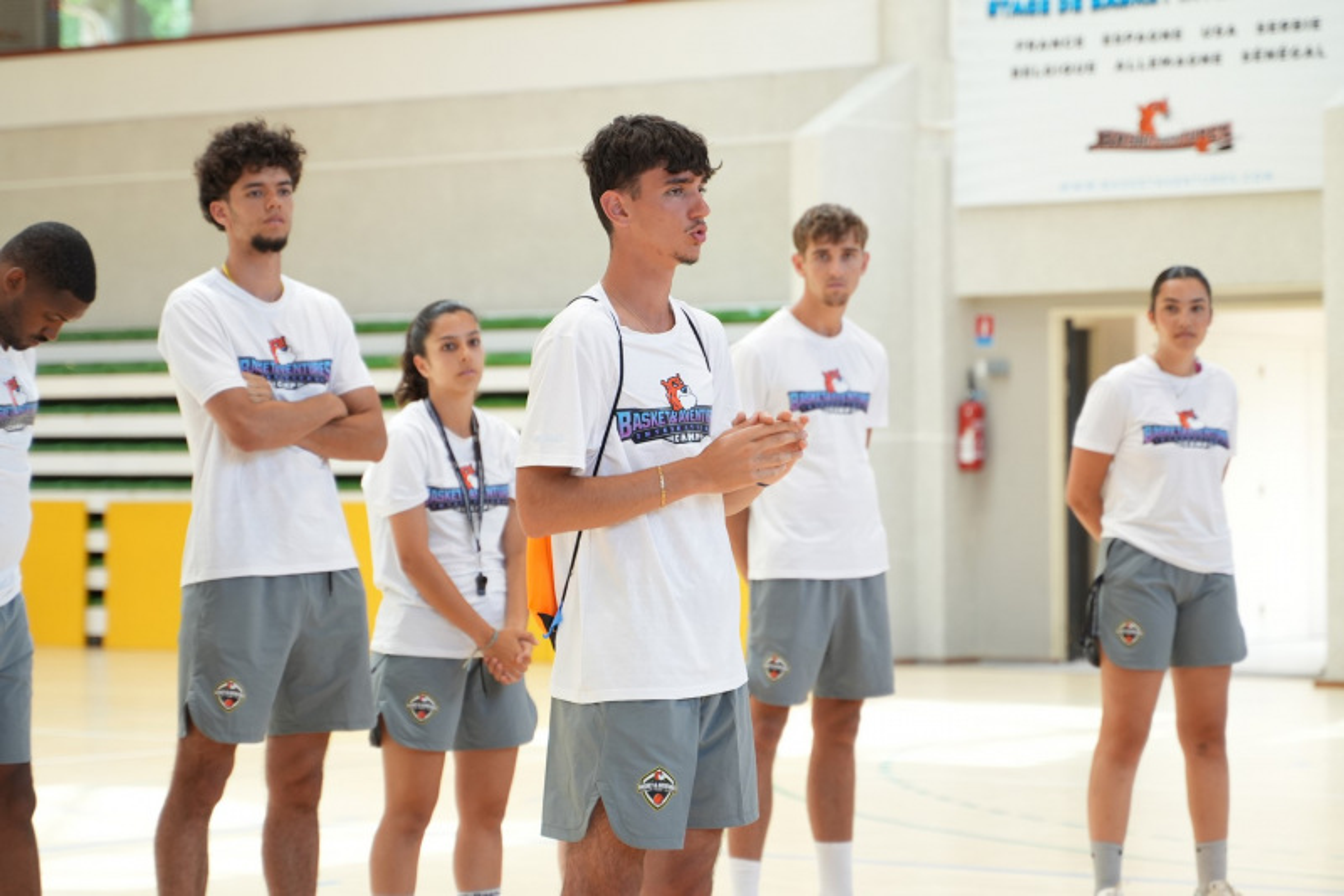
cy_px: 448
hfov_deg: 18.2
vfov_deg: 12.2
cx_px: 672
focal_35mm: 112
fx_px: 4199
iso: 500
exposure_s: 1/200
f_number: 2.8
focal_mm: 75
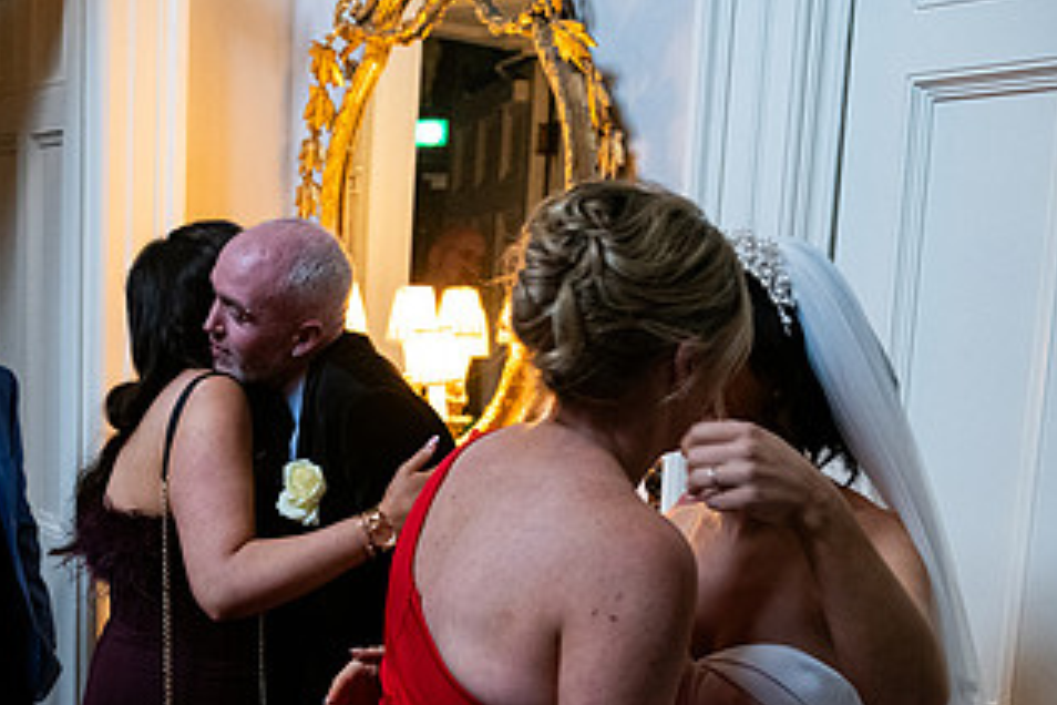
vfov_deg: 26.0
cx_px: 306
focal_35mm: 51
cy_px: 560
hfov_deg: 38.2
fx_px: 1497
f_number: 3.5
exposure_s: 1/160
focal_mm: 28
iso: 1600
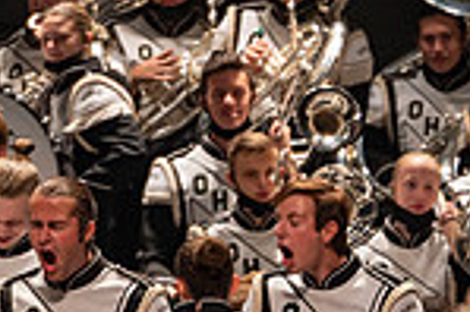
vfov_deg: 1.8
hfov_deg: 2.6
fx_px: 10146
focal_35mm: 778
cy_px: 344
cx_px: 833
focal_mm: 200
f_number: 3.5
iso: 1250
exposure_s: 1/500
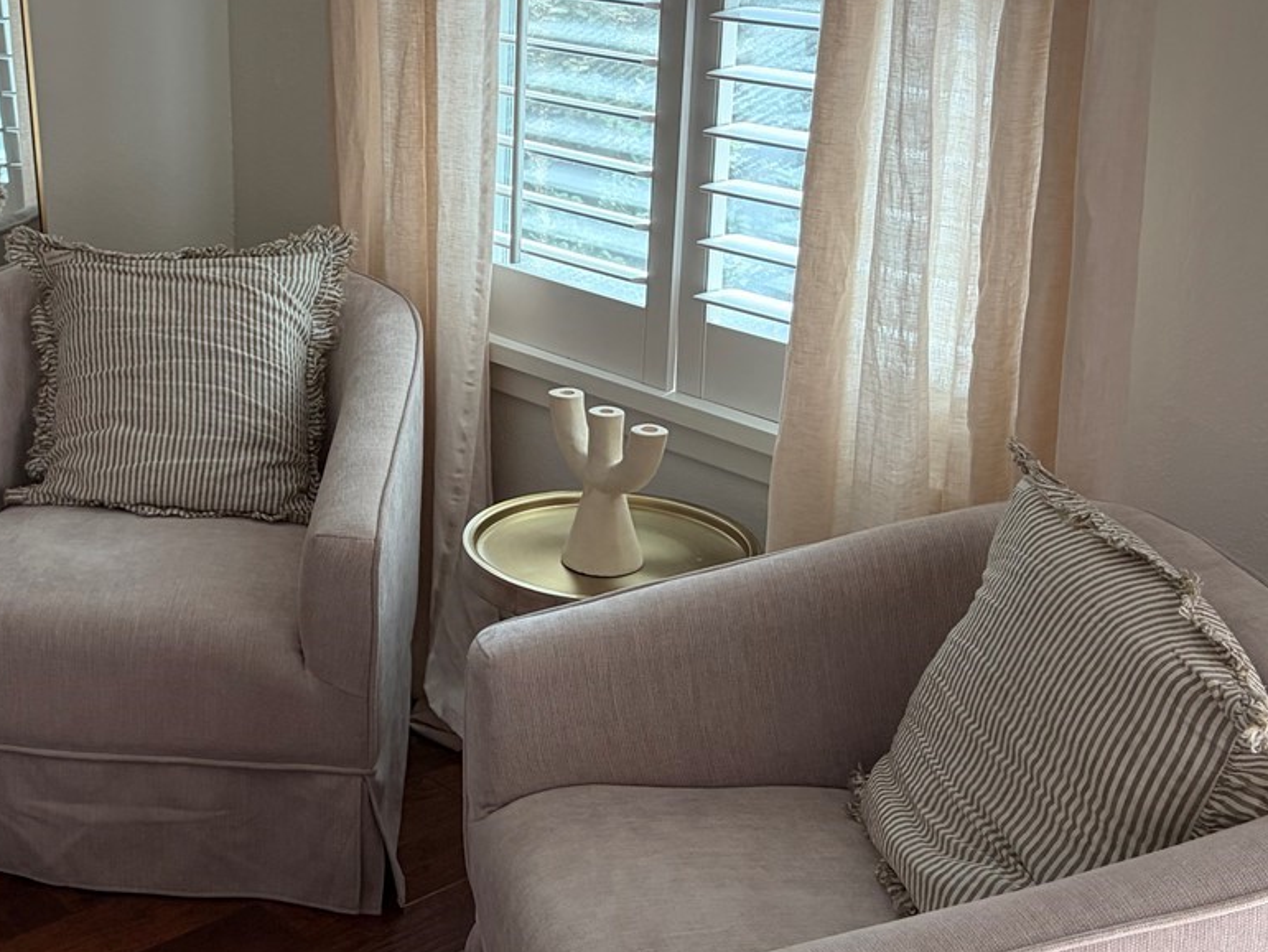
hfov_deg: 34.9
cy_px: 367
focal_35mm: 54
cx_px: 346
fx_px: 1979
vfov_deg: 27.0
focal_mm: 5.96
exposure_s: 1/60
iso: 160
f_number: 1.6
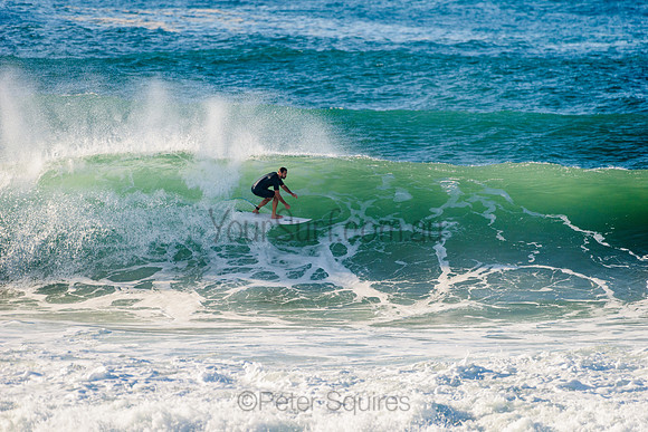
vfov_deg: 2.8
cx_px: 324
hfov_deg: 4.1
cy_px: 216
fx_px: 9002
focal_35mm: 500
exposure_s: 1/1600
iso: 220
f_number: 5.6
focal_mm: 500
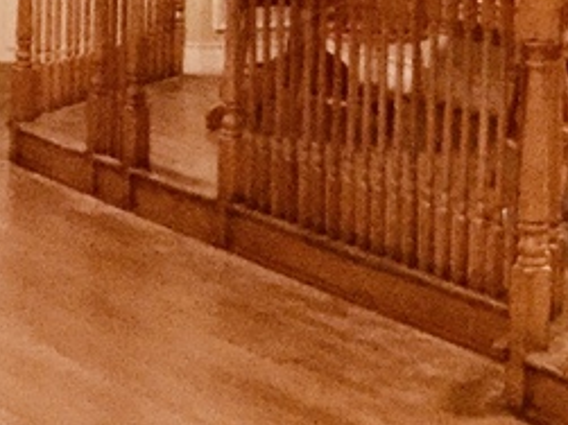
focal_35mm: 178
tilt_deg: -10.5
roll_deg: -0.3
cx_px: -9
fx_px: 2919
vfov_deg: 8.3
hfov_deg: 11.0
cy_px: 244
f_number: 2.4
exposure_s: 1/15
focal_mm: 3.3
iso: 500
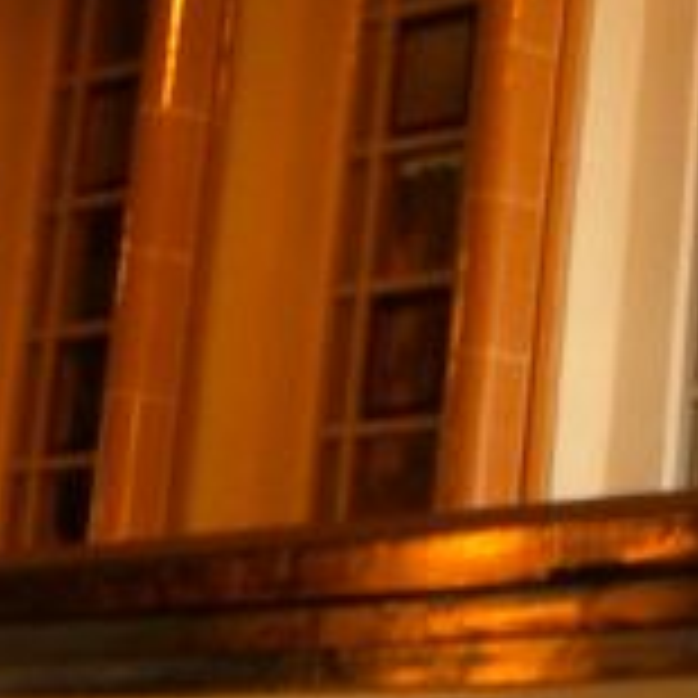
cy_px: 288
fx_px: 3650
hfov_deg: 10.9
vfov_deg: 10.9
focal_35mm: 160
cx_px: 500
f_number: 2.6
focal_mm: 5.8
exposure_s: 1/8
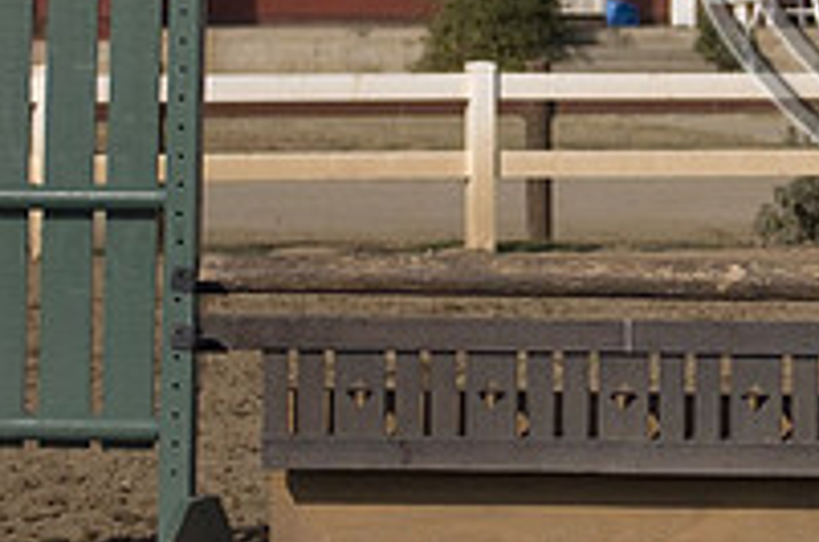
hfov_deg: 5.9
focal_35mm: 347
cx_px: 1039
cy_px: -189
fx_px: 7876
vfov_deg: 3.9
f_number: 3.2
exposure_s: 1/1250
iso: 200
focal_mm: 80
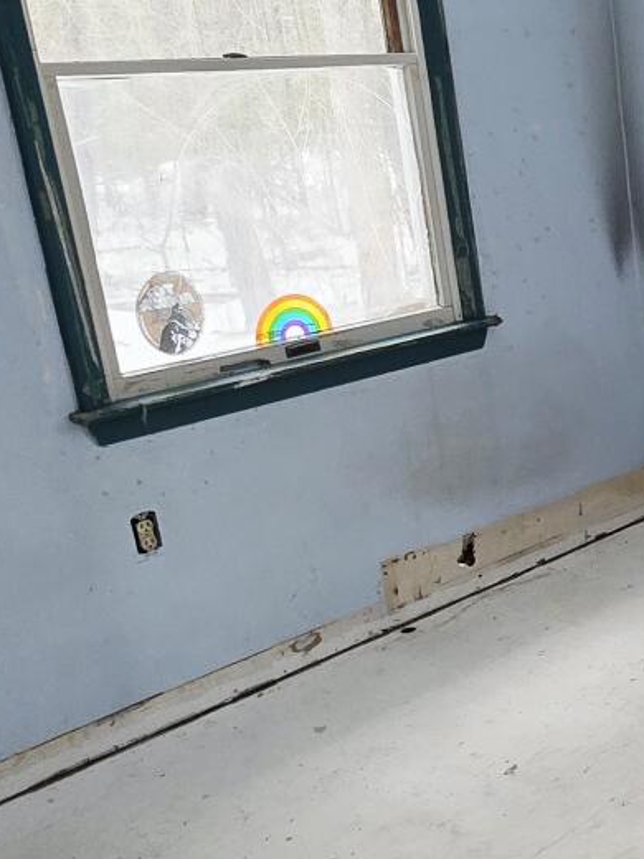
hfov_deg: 23.9
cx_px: 928
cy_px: 449
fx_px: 1240
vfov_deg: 38.2
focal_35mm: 50
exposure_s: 1/120
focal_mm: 2.2
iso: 320
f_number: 1.9
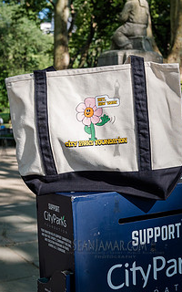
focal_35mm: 73
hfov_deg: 17.9
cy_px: 146
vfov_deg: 28.2
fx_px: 579
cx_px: 96
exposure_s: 1/1000
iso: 500
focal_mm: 34
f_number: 5
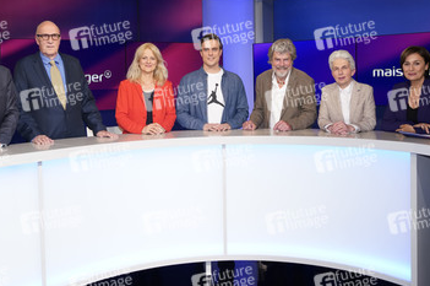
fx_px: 429
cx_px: 190
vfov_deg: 36.7
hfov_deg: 53.1
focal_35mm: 36
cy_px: 128
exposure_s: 1/160
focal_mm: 28
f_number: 5
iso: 2000
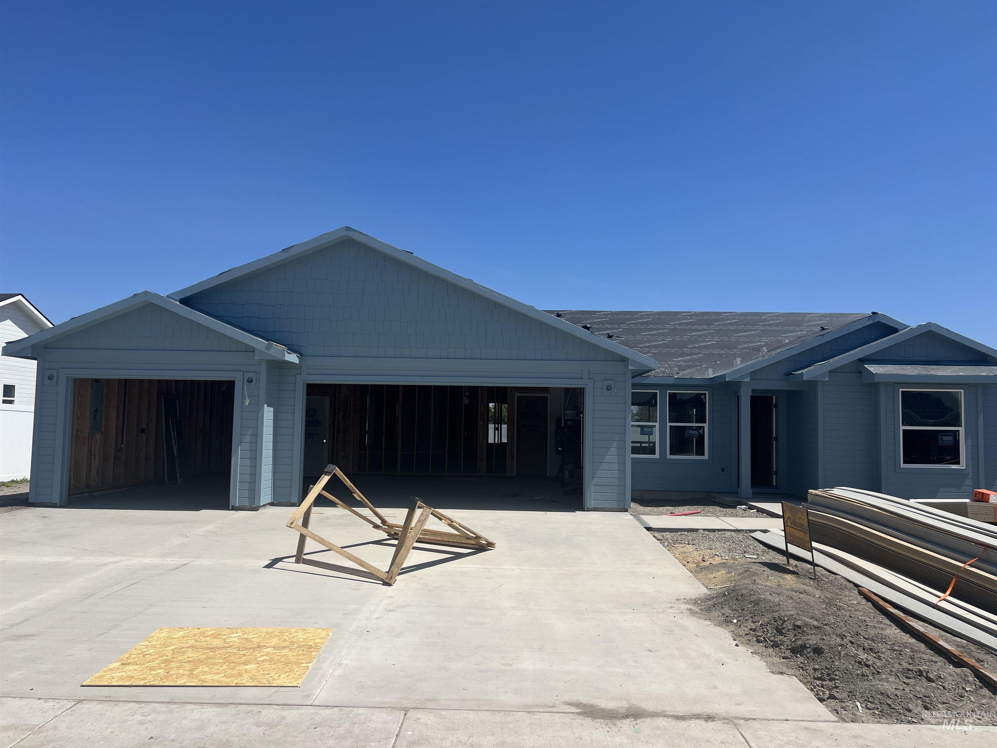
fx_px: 749
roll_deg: -0.5
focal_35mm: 26
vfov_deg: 53.1
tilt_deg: +4.0
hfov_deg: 67.3
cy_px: 374
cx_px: 498
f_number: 1.5
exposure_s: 1/6579
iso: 50
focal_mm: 5.7
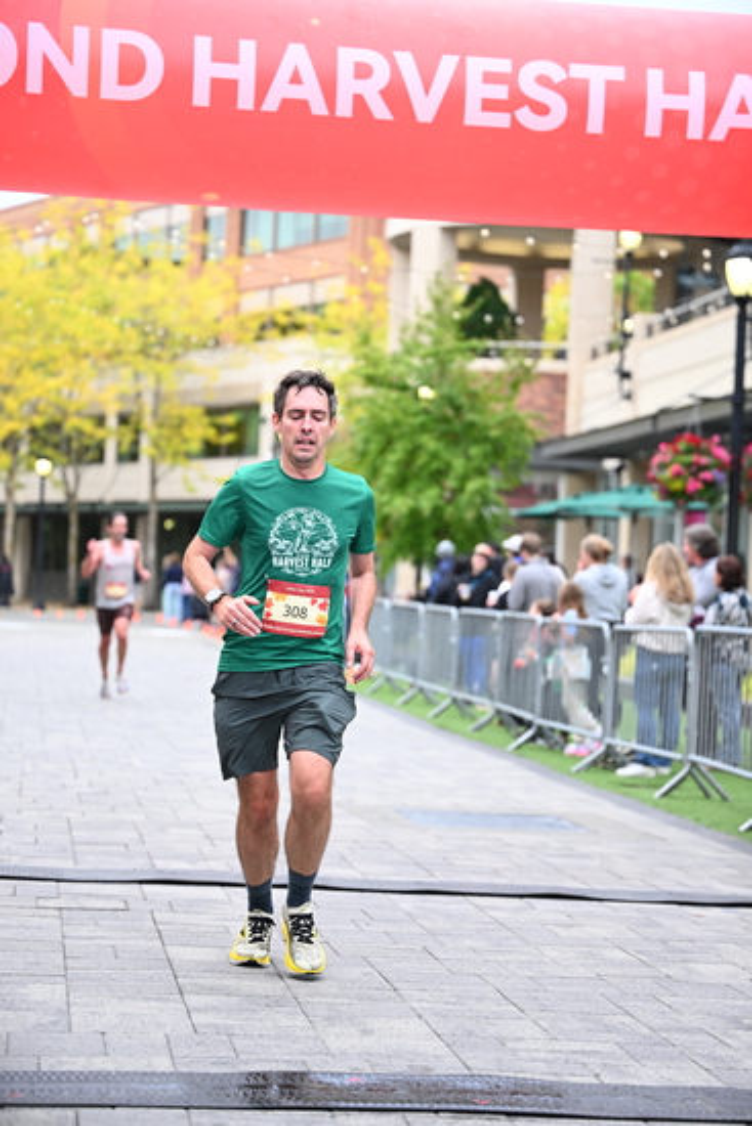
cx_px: 376
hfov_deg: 16.7
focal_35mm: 82
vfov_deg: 24.8
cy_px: 563
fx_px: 2568
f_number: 2.8
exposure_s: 1/1600
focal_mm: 82
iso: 1250
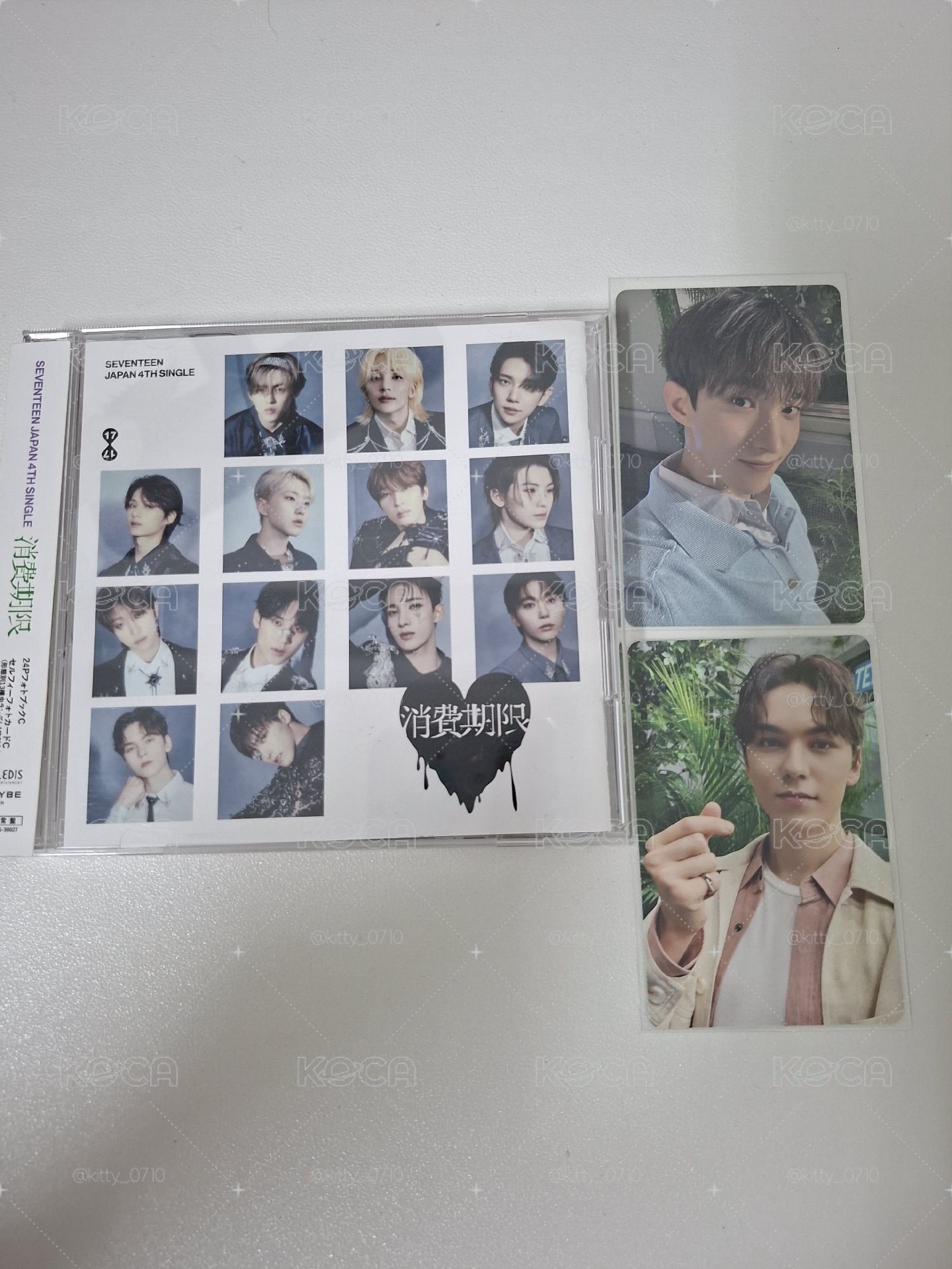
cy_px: 634
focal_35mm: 23
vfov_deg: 73.9
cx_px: 476
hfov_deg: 58.9
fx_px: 843
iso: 320
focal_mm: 5.54
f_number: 1.8
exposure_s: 1/60
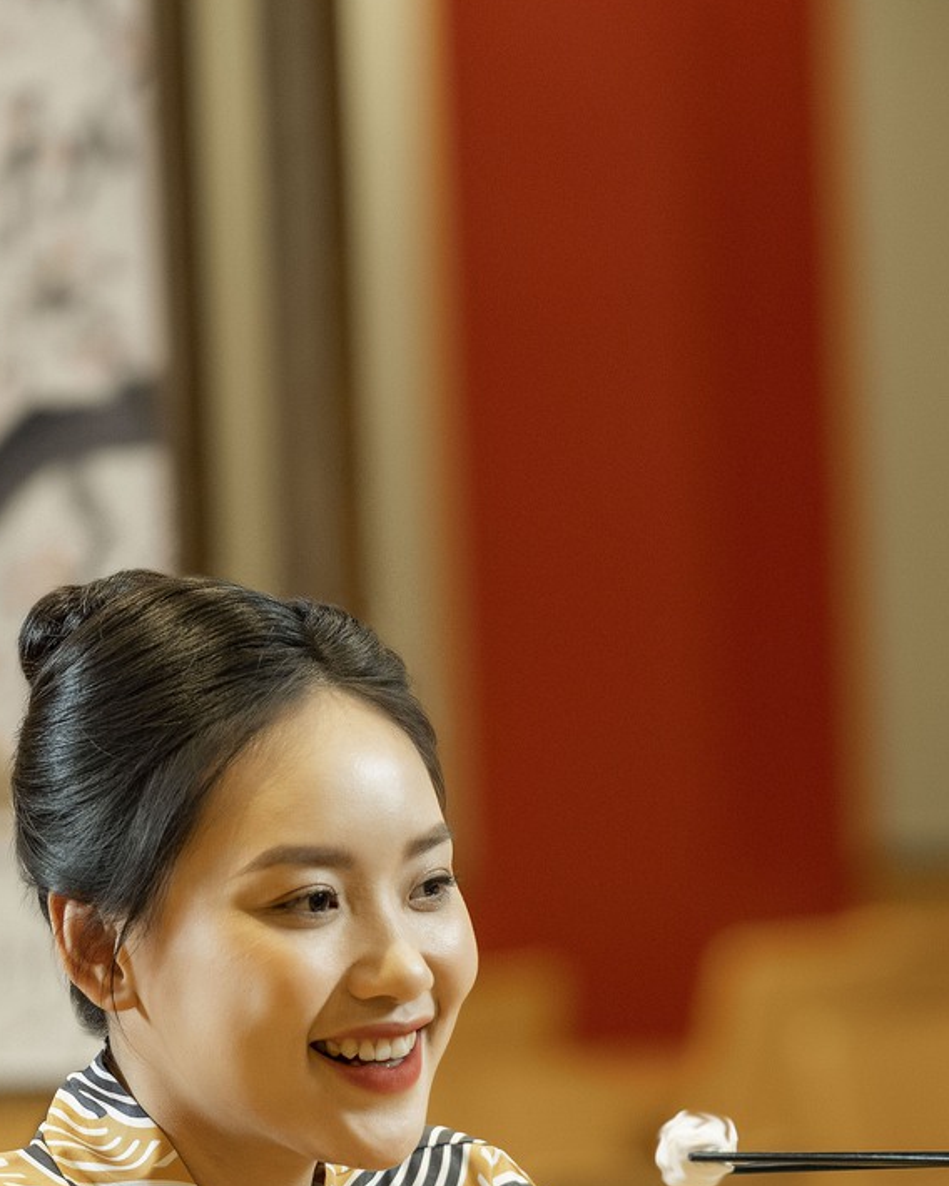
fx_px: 10743
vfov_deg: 6.3
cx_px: 859
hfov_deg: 5.1
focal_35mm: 306
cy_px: 1447
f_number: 2
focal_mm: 110
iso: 800
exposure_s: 1/125
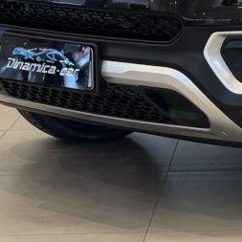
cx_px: 346
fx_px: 1360
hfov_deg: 9.9
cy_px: -55
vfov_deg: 10.0
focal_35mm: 172
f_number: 1.78
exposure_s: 1/60
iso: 250
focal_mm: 6.76
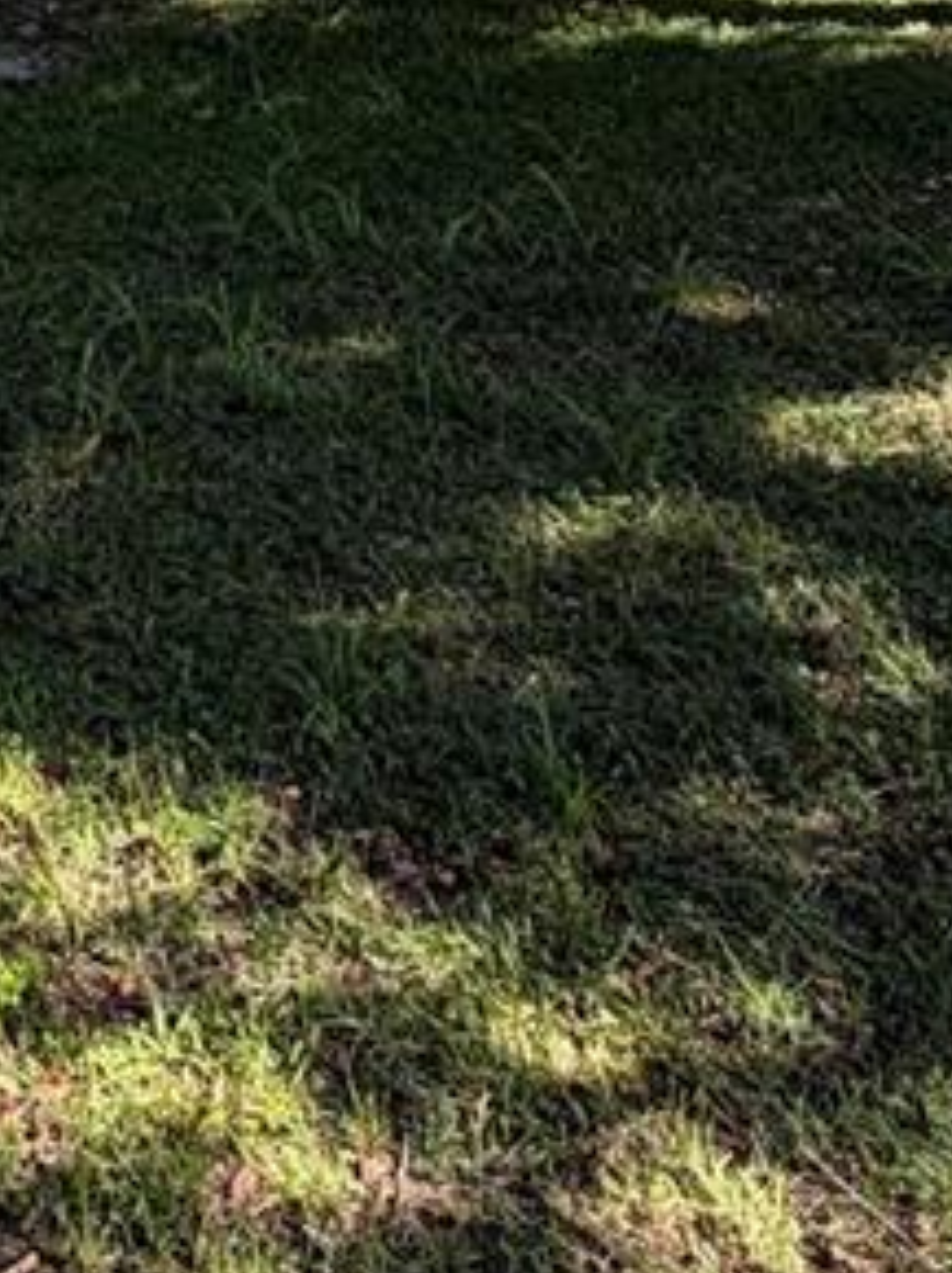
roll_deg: -1.4
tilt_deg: +4.6
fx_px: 2130
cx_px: -254
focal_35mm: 58
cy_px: -465
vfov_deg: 26.9
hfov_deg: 22.7
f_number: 2.2
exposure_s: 1/236
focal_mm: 2.22
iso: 40
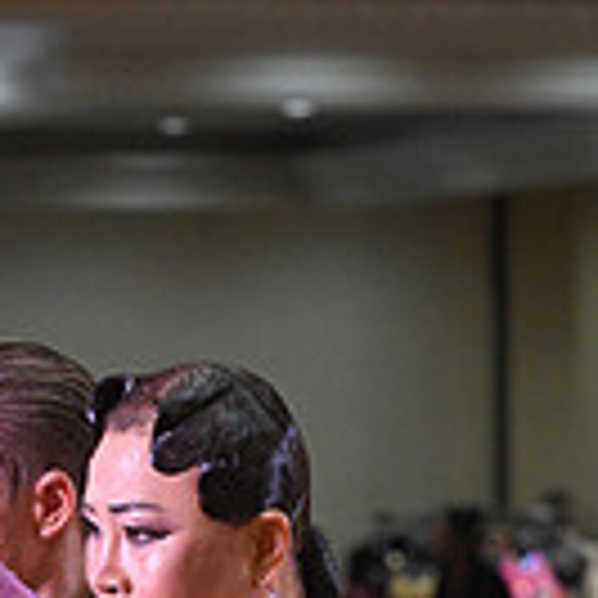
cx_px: 65
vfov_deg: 3.9
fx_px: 8717
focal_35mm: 446
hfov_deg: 3.9
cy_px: 1299
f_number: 6.3
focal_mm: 120
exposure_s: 1/400
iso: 4000
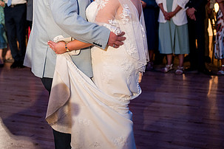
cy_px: 19
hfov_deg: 30.0
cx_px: 96
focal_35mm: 67
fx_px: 417
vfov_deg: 20.0
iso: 2000
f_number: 1.8
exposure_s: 1/250
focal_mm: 35
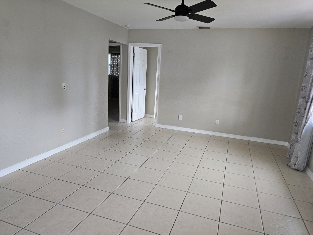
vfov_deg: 56.8
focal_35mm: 24
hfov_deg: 71.6
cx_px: 154
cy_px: 116
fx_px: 217
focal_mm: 6.3
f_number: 1.7
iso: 100
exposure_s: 1/30
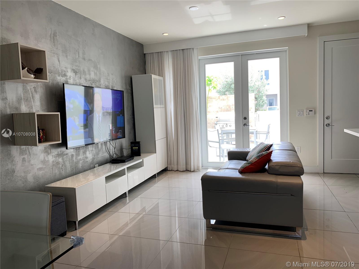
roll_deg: +2.2
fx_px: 270
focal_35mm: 26
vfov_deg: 53.1
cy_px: 134
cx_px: 180
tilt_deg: -4.3
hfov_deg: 67.3
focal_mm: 4.25
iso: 32
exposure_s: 1/120
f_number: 1.8
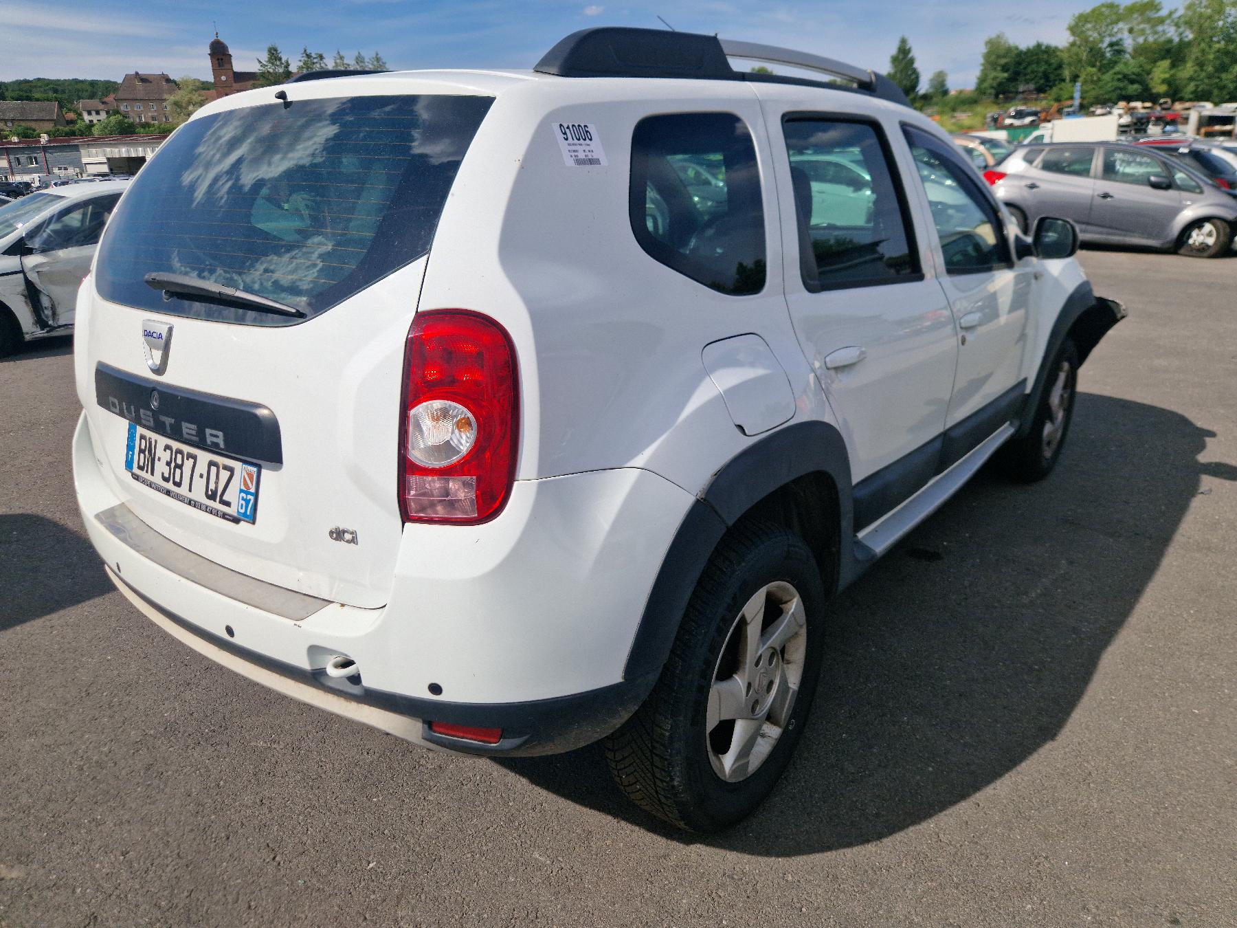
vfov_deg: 58.9
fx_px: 822
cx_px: 618
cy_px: 464
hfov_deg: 73.9
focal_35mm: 23
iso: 50
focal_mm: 5.4
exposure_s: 1/3333
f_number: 1.8
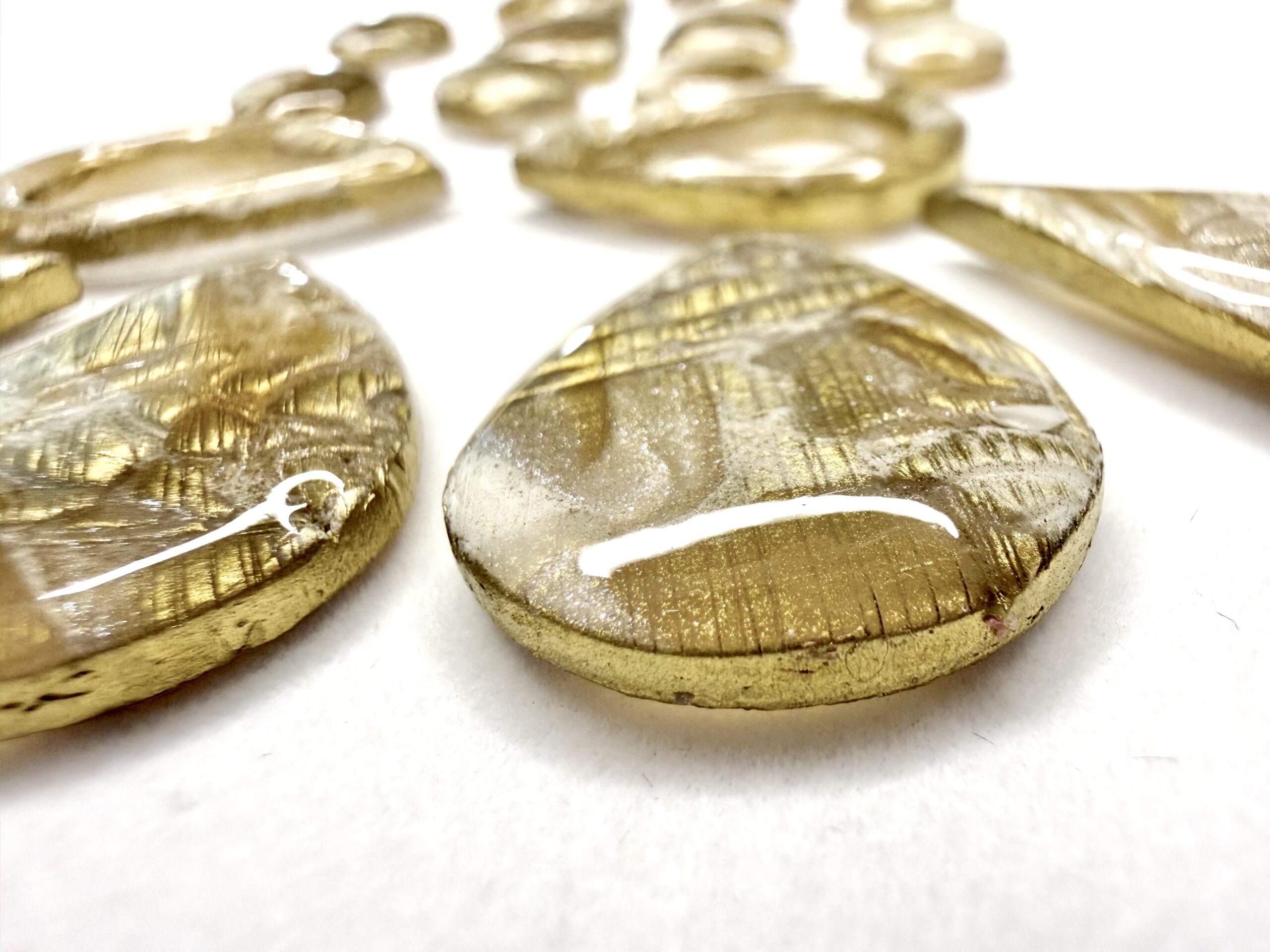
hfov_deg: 71.6
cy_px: 476
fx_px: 881
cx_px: 635
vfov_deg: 56.8
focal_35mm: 24
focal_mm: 2.22
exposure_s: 1/120
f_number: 2.2
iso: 160
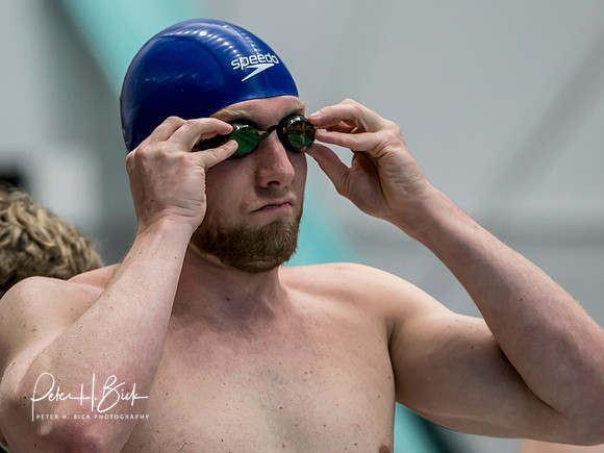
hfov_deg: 3.2
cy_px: 239
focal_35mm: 616
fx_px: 10753
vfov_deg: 2.4
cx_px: 255
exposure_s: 1/320
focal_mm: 200
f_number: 3.5
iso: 1250
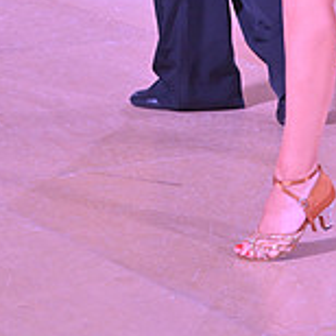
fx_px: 2877
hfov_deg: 6.7
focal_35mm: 262
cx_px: 335
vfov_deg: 6.6
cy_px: -199
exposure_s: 1/320
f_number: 5
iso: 2500
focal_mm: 82
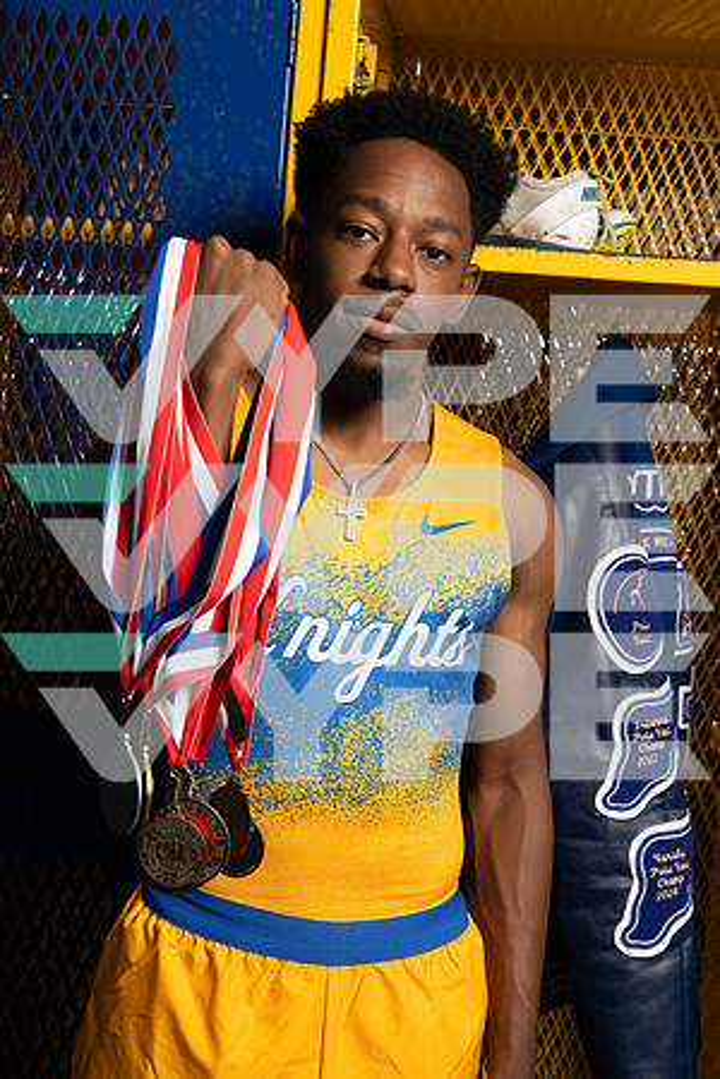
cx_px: 360
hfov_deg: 27.0
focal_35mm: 50
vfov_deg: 39.6
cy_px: 540
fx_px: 1500
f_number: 8
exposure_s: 1/250
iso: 125
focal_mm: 50
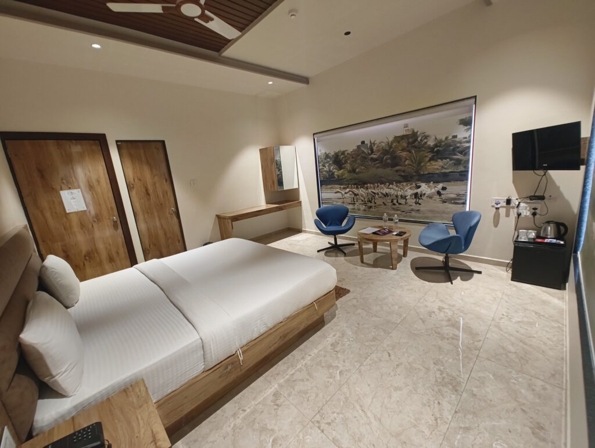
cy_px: 224
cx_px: 298
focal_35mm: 14
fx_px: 241
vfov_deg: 85.8
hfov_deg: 102.0
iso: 1688
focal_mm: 2.15
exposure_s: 1/50
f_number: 2.2
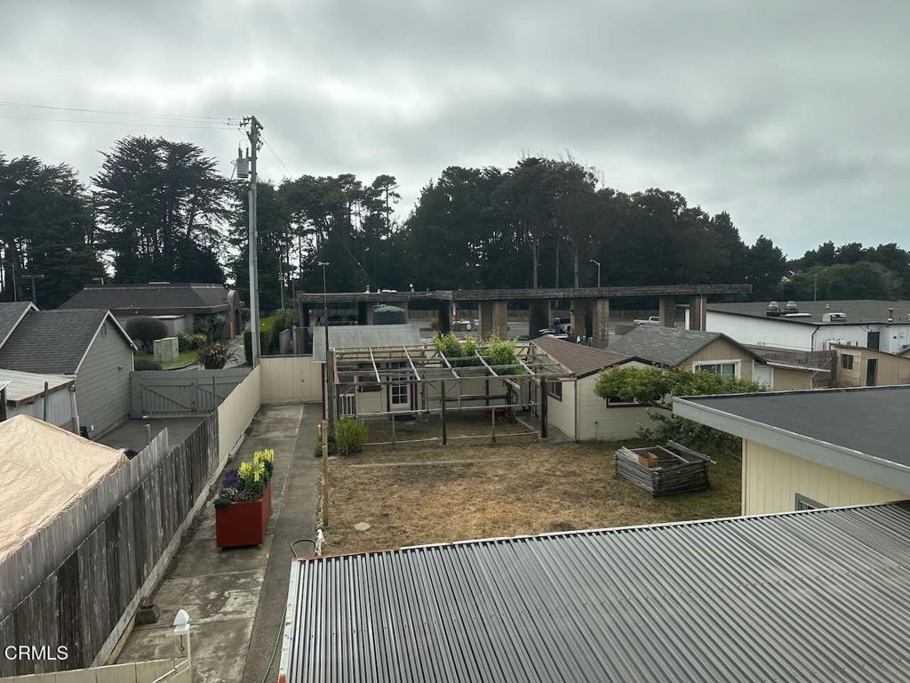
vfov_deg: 56.8
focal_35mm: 24
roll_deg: +2.8
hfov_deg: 71.6
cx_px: 455
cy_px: 342
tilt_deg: -3.4
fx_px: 631
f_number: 1.78
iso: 80
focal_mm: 6.86
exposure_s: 1/5263
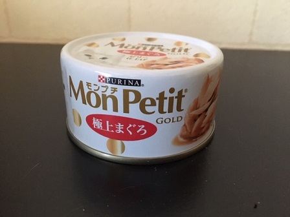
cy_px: 108
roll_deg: -1.8
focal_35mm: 29
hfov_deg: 61.7
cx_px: 145
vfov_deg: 48.2
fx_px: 243
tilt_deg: -27.0
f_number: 2.2
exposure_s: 1/15
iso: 320
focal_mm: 4.15
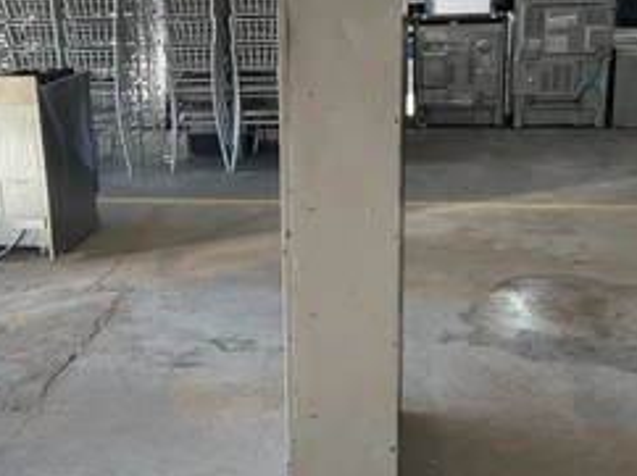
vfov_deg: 30.0
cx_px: 300
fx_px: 882
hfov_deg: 39.7
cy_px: 160
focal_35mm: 48
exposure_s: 1/120
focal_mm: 3
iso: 50
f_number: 1.8
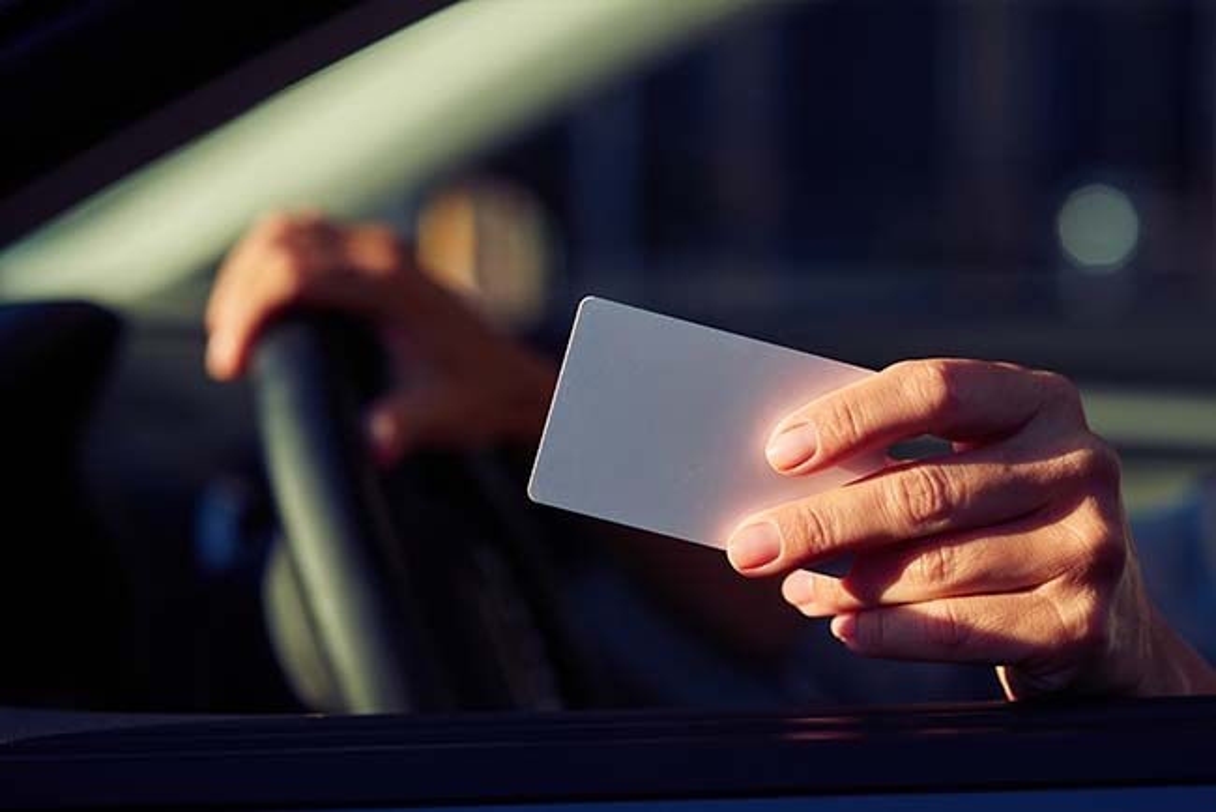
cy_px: 406
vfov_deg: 16.1
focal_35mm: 85
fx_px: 2872
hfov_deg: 23.9
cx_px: 608
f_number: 3.5
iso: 100
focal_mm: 85
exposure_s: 1/500
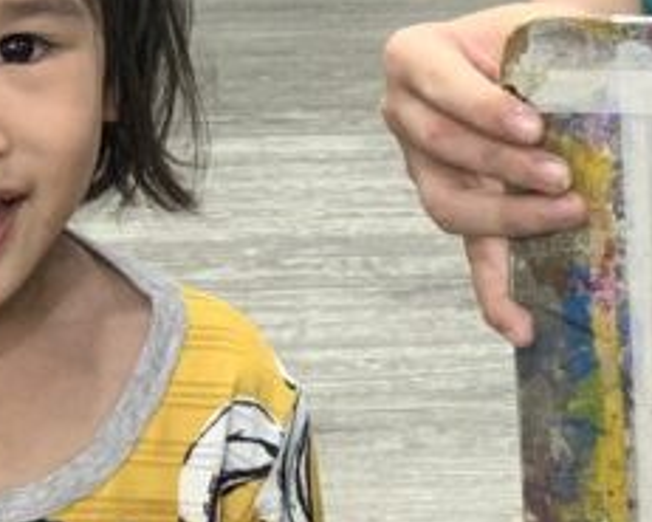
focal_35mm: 220
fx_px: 4247
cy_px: 223
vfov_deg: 7.0
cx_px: 429
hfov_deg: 8.8
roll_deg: -0.2
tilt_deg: -24.0
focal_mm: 6
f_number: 2.4
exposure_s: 1/60
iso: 160
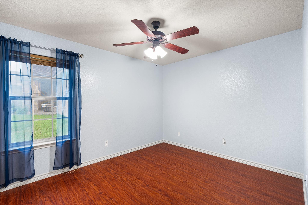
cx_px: 154
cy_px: 102
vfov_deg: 73.7
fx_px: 137
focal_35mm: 16
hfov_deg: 96.7
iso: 250
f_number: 10
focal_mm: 16
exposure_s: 8
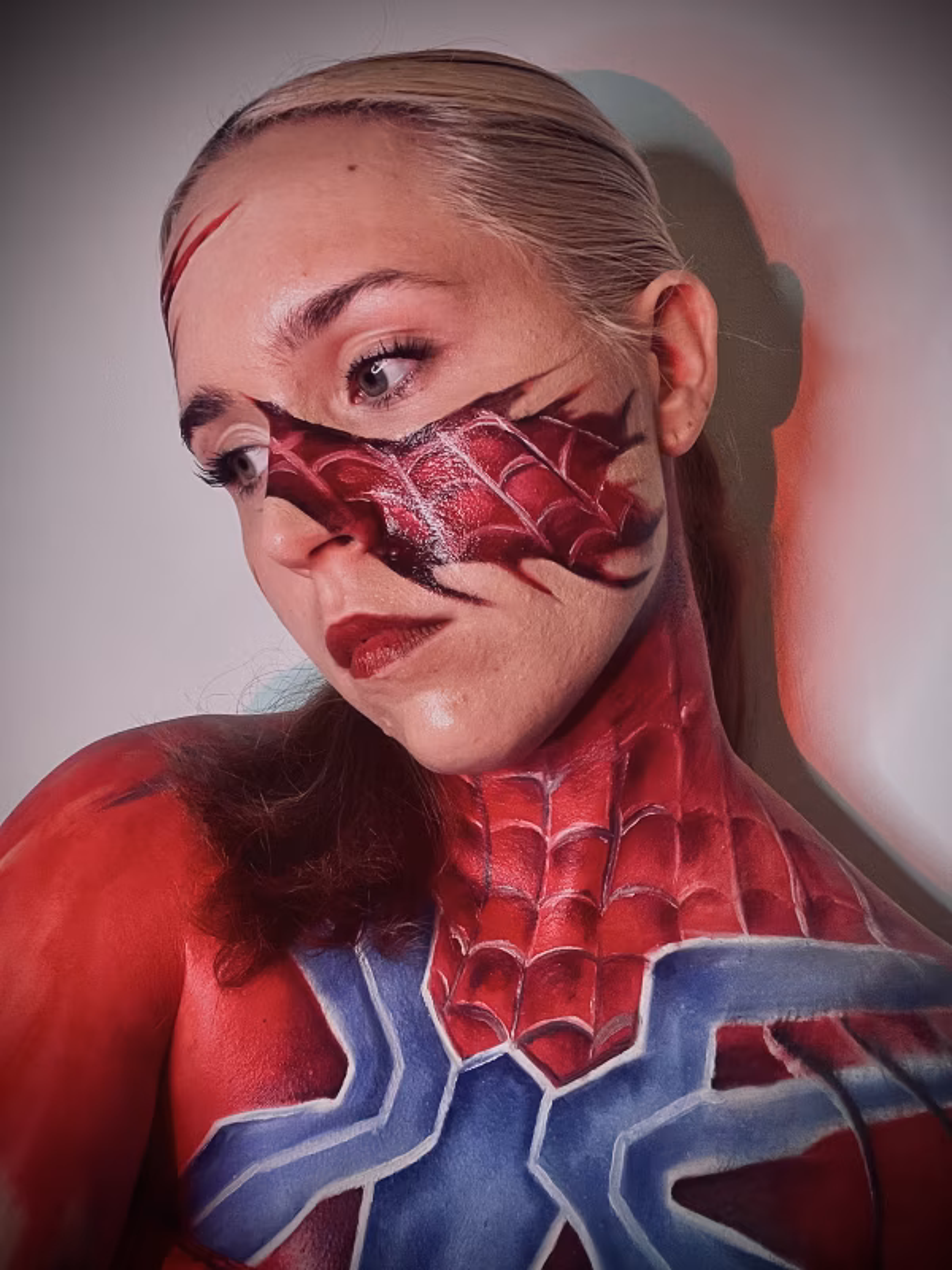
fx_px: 1100
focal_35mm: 30
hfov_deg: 46.8
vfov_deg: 60.0
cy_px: 635
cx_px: 476
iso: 250
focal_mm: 2.71
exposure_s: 1/51
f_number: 2.2
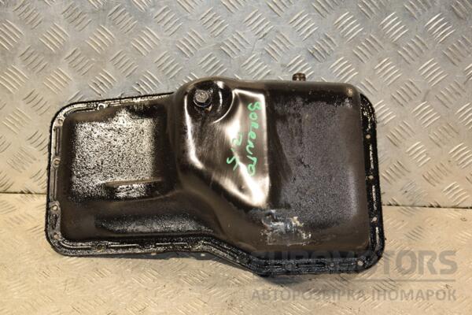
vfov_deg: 21.6
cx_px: 236
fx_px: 826
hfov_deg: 31.9
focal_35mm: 63
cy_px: 158
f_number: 4.8
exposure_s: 1/160
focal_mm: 42
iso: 800
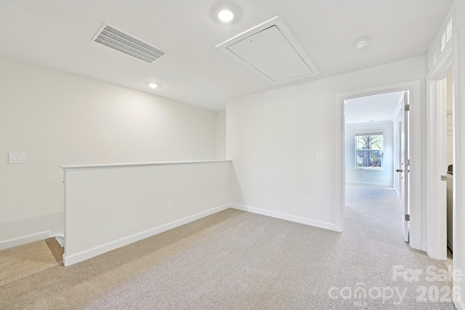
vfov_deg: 81.2
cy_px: 155
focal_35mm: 14
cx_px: 232
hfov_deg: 104.3
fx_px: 181
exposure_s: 1/13
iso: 400
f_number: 8
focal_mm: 14
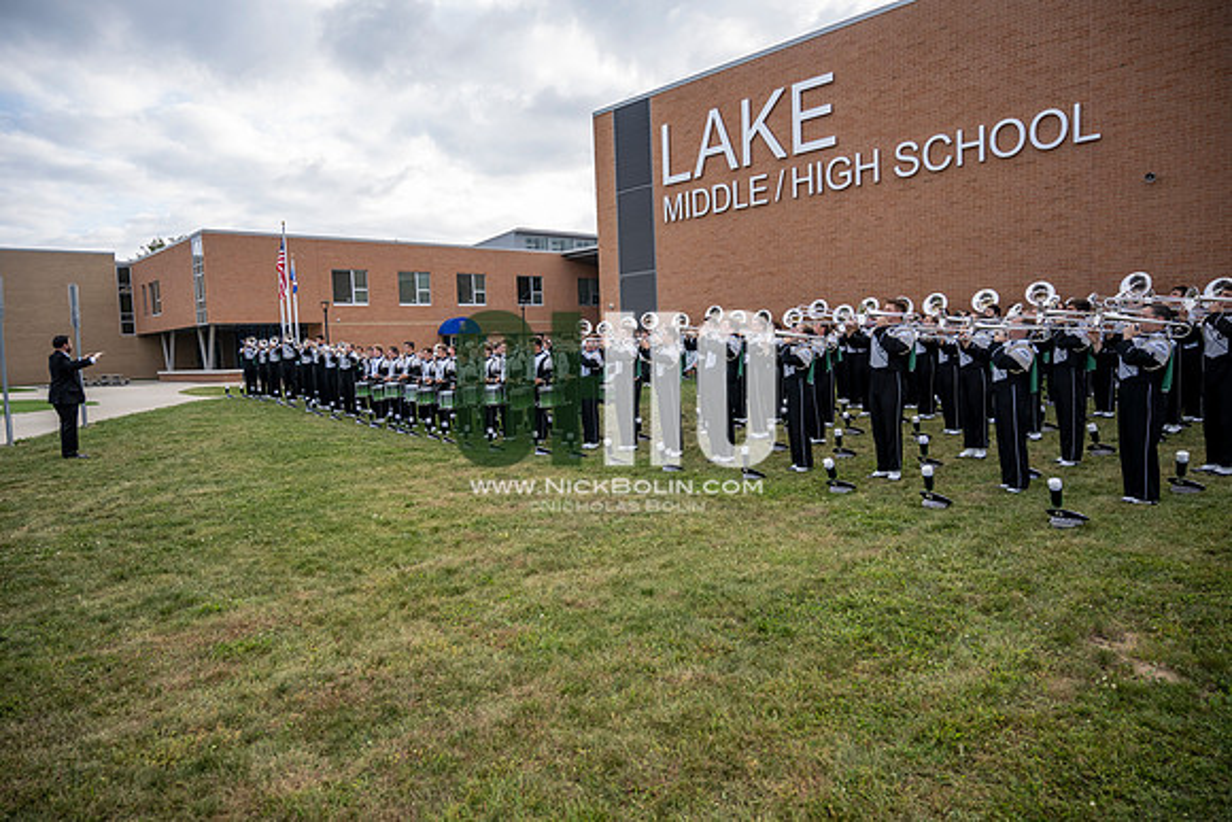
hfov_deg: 73.7
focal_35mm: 24
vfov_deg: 53.2
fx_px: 821
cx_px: 616
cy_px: 411
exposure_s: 1/800
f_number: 4
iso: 400
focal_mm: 24
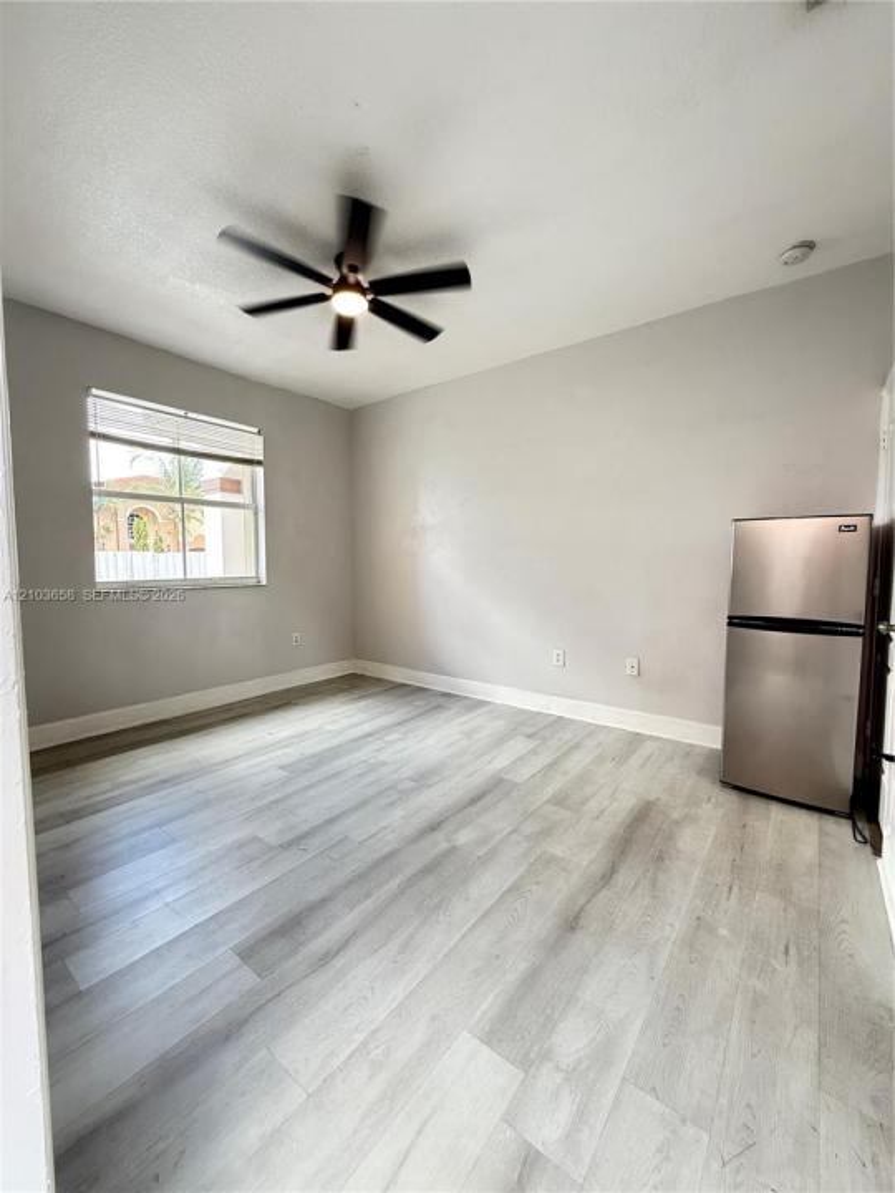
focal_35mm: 14
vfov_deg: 102.1
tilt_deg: -3.8
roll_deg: -0.1
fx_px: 483
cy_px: 596
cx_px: 448
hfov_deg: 85.7
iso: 250
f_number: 2.2
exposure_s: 1/99
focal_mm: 2.22
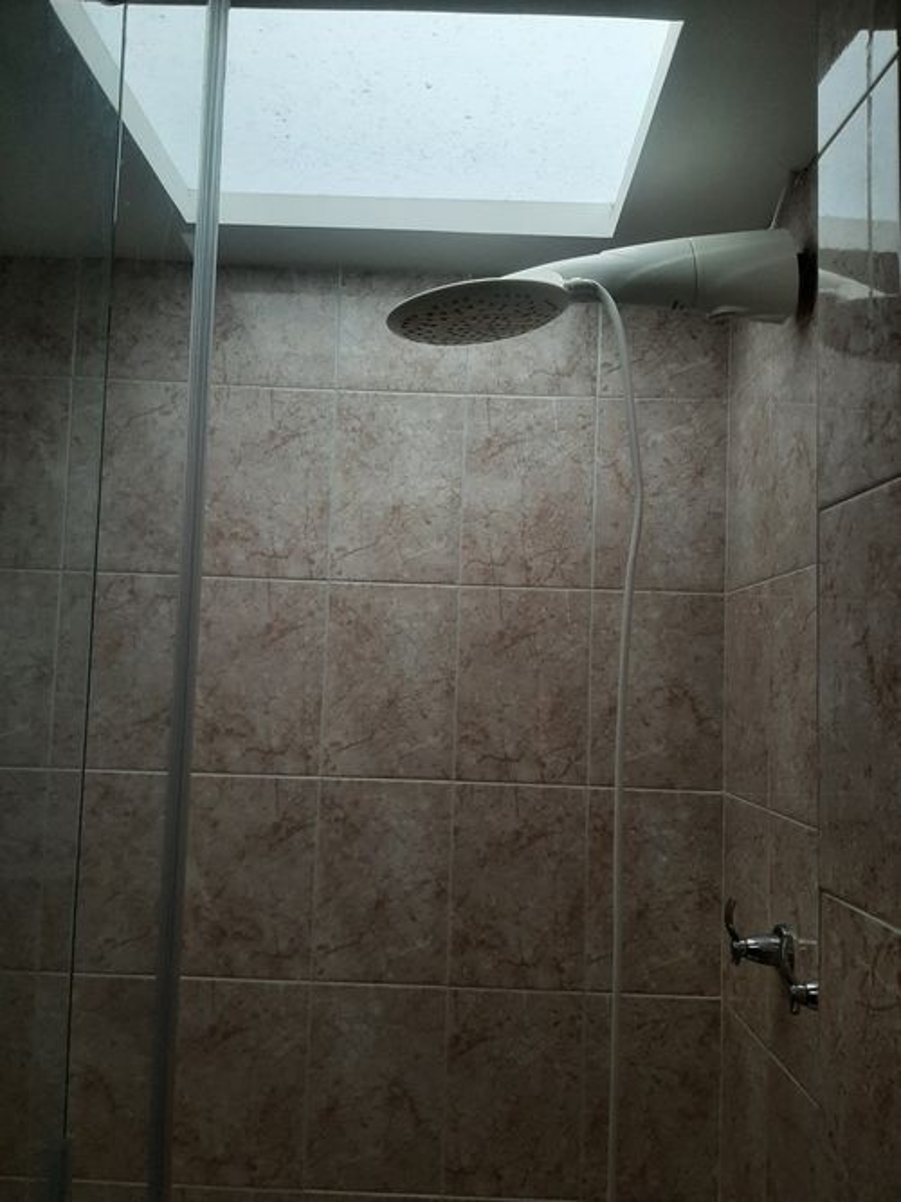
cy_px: 601
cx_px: 450
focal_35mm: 26
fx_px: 903
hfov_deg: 53.0
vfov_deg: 67.3
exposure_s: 1/60
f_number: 1.7
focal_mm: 3.93
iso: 125
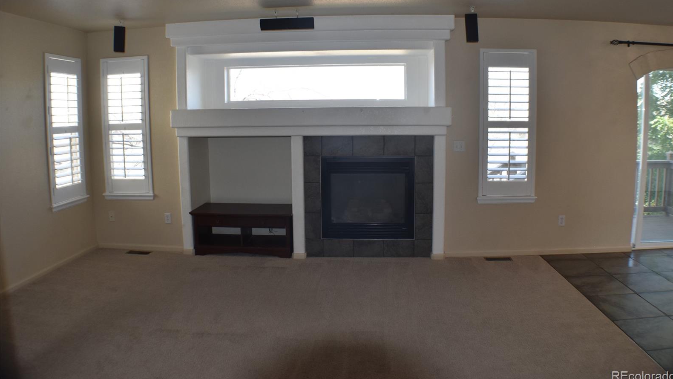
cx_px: 340
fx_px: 625
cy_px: 158
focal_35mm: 35
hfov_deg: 56.6
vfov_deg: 33.7
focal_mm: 22
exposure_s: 1/125
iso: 560
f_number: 5.6
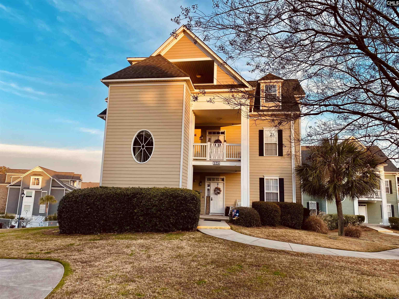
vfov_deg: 53.1
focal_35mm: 26
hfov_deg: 67.3
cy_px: 150
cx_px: 200
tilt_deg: +9.7
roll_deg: -2.0
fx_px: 300
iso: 32
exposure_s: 1/143
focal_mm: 4.25
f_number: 1.8
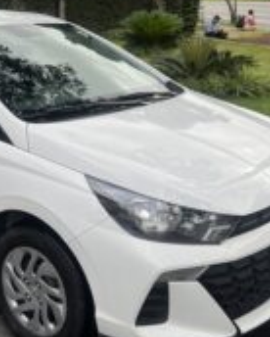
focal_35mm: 59
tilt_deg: -11.3
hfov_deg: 25.2
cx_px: 37
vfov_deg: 31.6
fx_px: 588
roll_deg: +3.7
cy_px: 108
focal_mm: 5.7
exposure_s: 1/658
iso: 50
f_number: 1.5
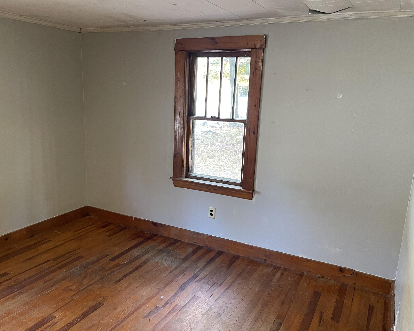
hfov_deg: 64.1
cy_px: 166
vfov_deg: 53.2
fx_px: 331
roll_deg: -2.0
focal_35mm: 27
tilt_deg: -13.0
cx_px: 203
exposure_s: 1/60
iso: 320
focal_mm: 5.1
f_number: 1.6
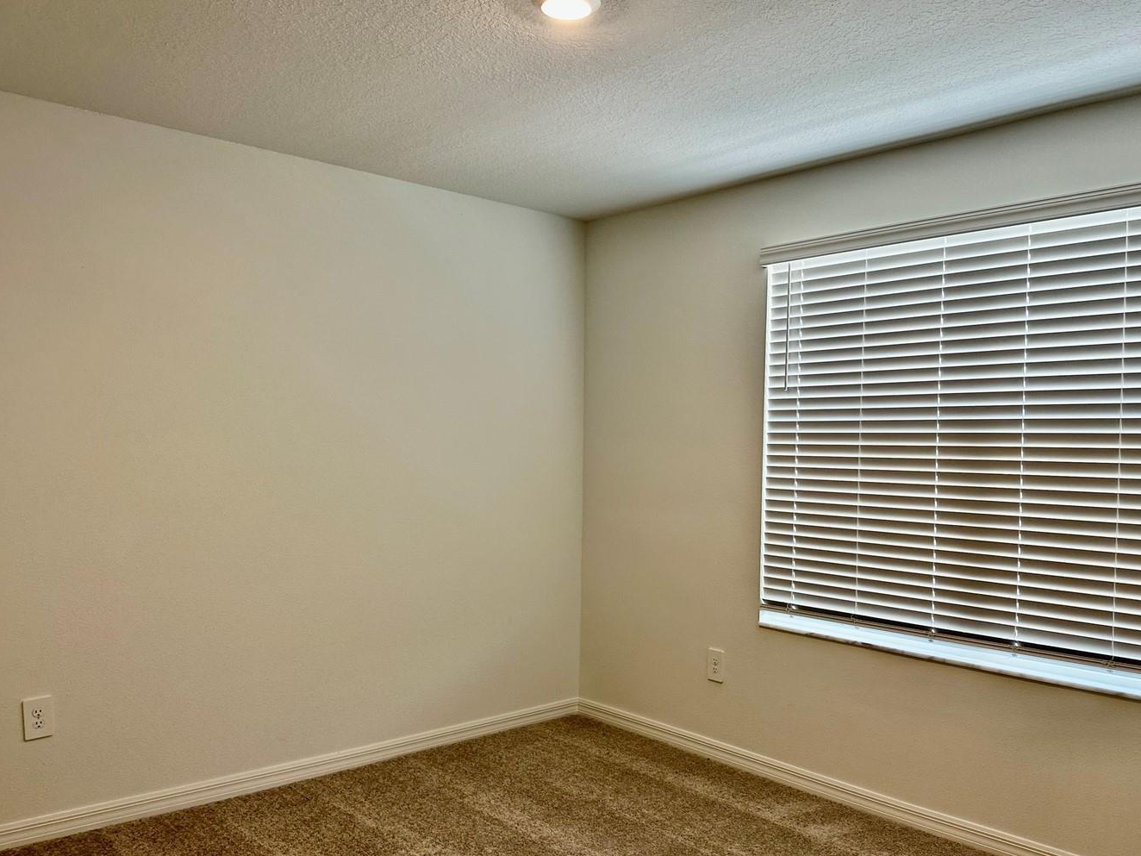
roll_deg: -1.4
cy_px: 490
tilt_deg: -2.8
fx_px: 956
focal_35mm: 29
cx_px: 617
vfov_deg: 48.1
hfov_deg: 61.6
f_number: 1.78
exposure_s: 1/120
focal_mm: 6.86
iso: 100
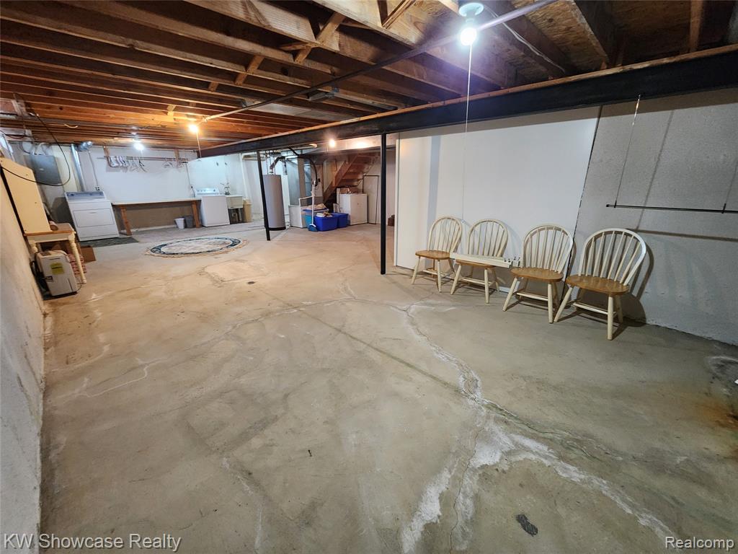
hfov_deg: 106.2
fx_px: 277
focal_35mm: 13
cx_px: 369
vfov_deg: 89.9
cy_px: 277
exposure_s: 1/30
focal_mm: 2.2
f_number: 2.2
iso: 640
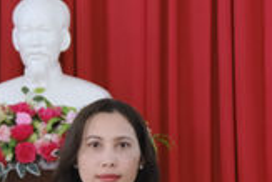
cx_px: 350
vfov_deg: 5.7
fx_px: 1830
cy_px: 154
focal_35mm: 242
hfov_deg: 8.4
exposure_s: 1/150
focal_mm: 48.5
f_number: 4
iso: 4000
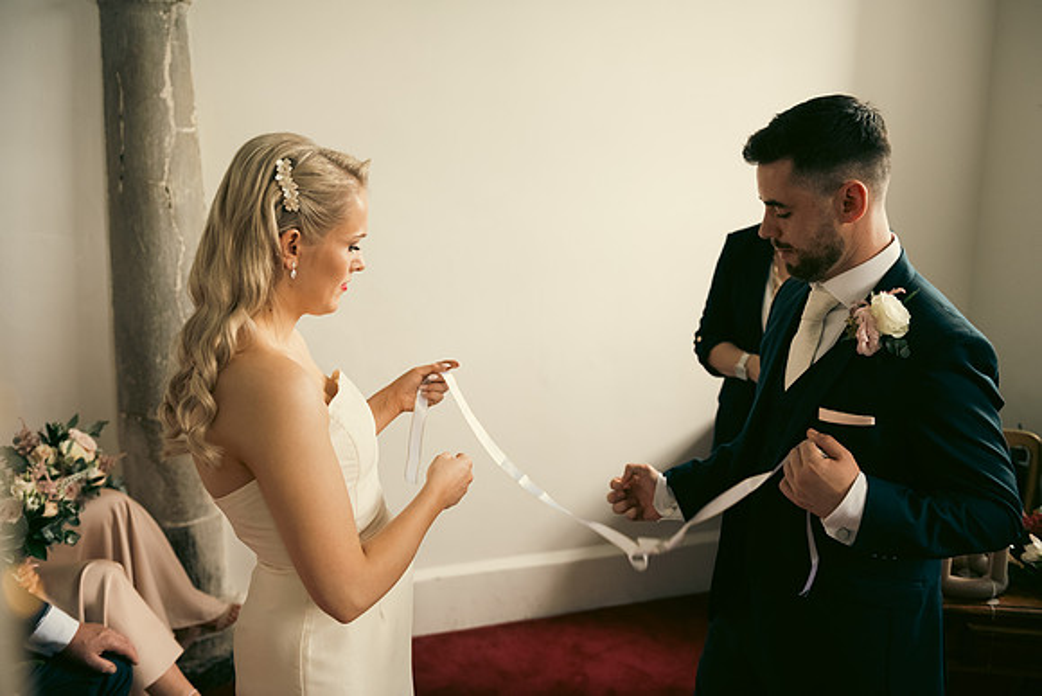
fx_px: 984
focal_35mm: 34
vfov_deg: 38.9
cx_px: 521
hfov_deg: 55.8
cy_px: 348
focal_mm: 34
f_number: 3.5
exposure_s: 1/160
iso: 800
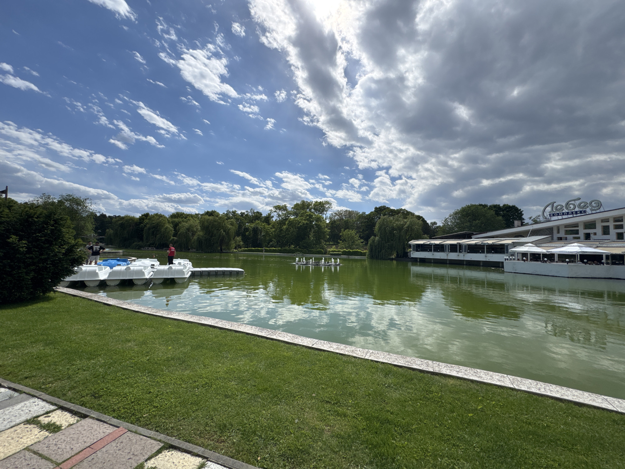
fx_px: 253
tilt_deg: +3.2
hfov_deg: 102.1
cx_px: 312
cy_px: 234
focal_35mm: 14
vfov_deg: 85.7
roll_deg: -2.1
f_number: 2.2
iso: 40
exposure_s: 1/3906
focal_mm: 2.22
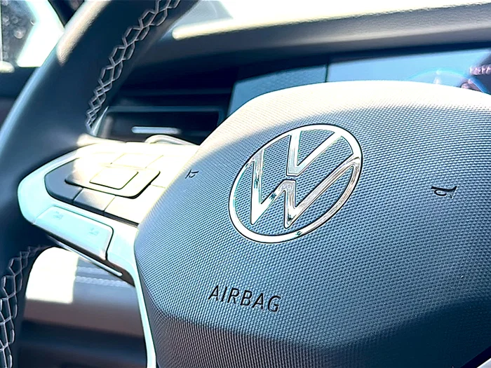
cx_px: 246
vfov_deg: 29.7
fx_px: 695
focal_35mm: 49
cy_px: 184
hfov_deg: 38.9
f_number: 1.78
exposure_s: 1/601
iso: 100
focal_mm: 6.86
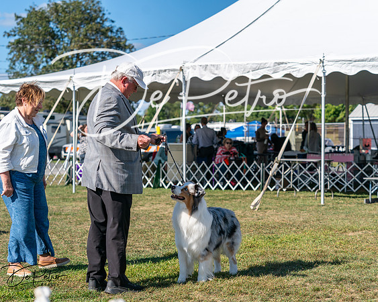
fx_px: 894
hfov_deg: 23.9
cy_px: 151
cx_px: 189
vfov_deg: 19.2
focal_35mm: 80
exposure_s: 1/1250
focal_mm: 71
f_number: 4.5
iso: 100
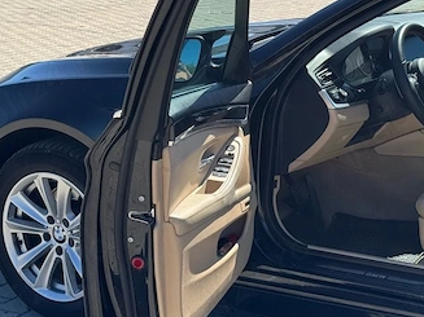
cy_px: 104
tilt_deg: -11.2
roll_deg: +1.2
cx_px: 279
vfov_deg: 16.7
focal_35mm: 88
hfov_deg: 22.2
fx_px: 1077
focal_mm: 6.76
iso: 64
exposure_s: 1/2513
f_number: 1.78
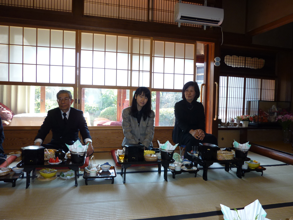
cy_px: 110
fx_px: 212
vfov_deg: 54.9
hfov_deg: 69.4
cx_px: 146
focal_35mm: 25
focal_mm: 4.1
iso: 100
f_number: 3.3
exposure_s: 1/30
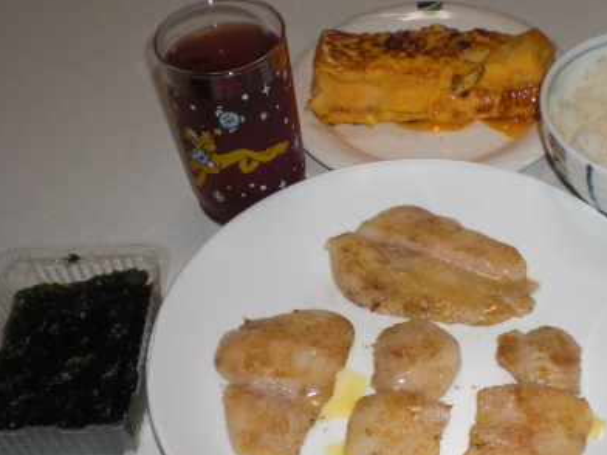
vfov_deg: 23.6
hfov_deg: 30.6
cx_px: 465
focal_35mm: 62
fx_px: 1087
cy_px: 297
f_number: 3.1
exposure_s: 1/60
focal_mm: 6.3
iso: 100
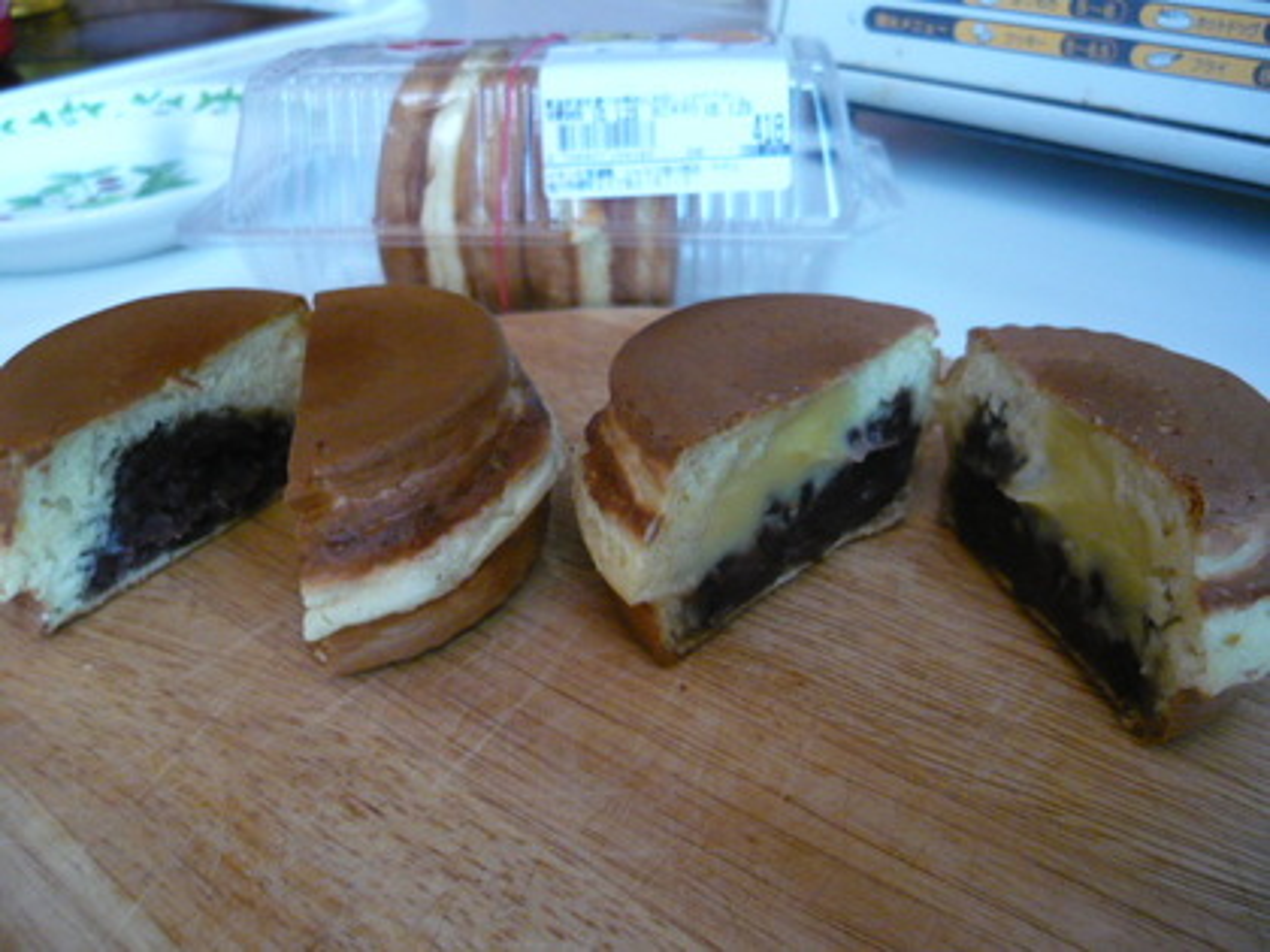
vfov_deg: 42.9
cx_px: 635
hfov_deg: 55.4
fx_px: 1211
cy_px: 476
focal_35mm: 33
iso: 400
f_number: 2.8
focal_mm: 5.5
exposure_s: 1/8
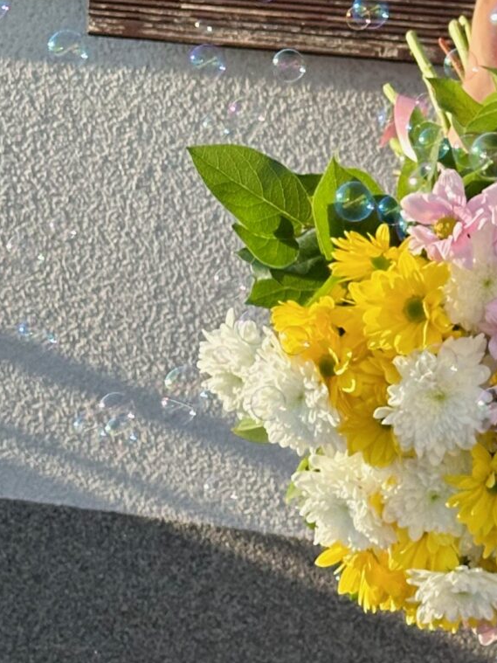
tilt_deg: -14.7
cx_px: 752
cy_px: 204
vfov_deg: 12.2
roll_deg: -0.9
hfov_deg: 8.9
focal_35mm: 162
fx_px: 3102
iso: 64
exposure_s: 1/1305
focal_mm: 6.86
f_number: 1.78
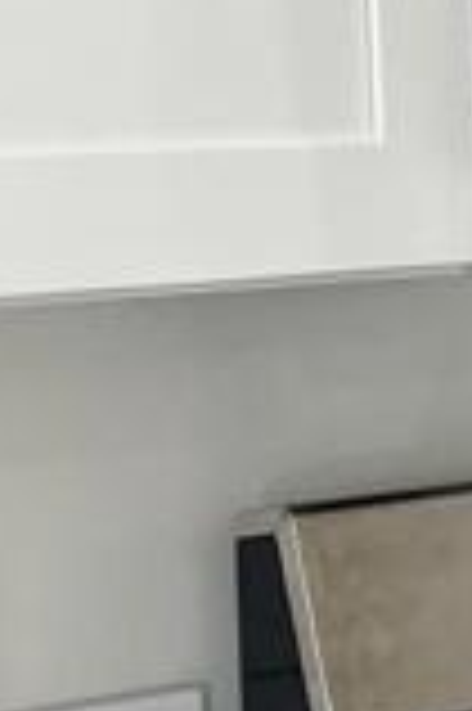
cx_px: 913
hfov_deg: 7.5
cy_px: 657
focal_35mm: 175
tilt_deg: -10.7
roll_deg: +0.6
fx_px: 3449
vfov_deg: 11.7
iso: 80
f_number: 1.5
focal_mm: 5.7
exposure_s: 1/120
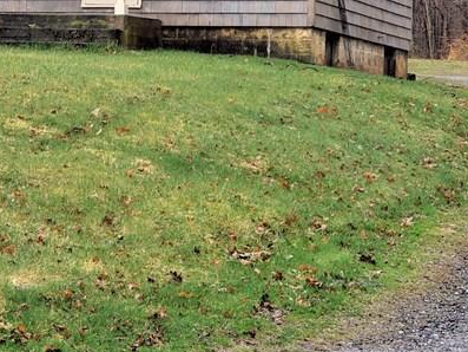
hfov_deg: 14.7
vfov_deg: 11.0
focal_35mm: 134
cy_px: -2
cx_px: 143
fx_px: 1812
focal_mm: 6
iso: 32
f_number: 2.4
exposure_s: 1/70
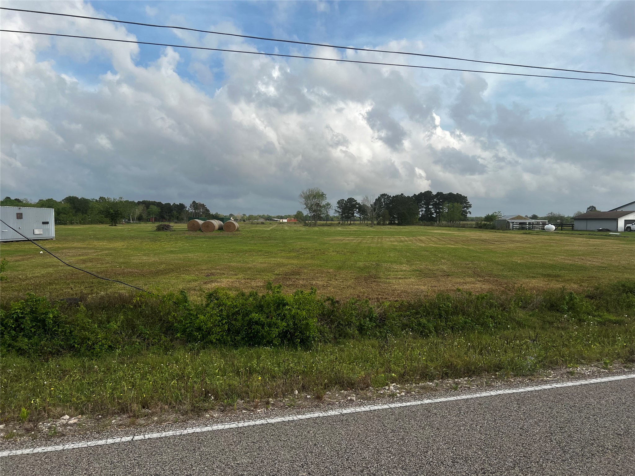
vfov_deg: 53.1
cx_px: 318
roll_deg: +0.0
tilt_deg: -2.7
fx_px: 477
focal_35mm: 26
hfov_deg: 67.3
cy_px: 238
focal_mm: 5.7
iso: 50
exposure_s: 1/2695
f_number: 1.5
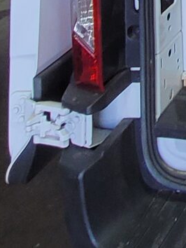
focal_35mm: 94
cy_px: -283
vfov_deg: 15.5
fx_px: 673
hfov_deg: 11.9
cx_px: 480
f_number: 2.2
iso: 80
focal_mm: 1.74
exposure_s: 1/120
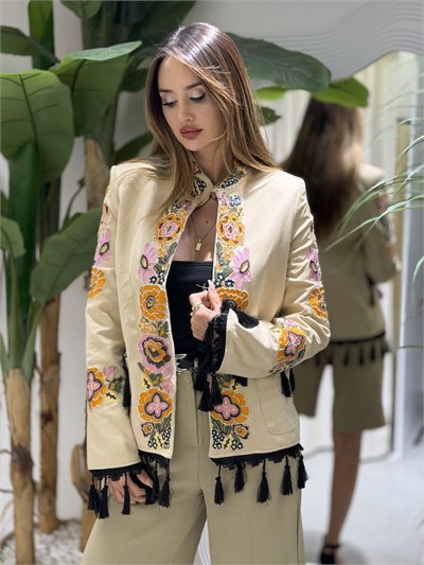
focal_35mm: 48
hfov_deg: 30.3
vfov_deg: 39.6
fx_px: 784
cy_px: 282
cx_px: 212
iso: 125
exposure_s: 1/218
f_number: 1.78
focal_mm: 6.76
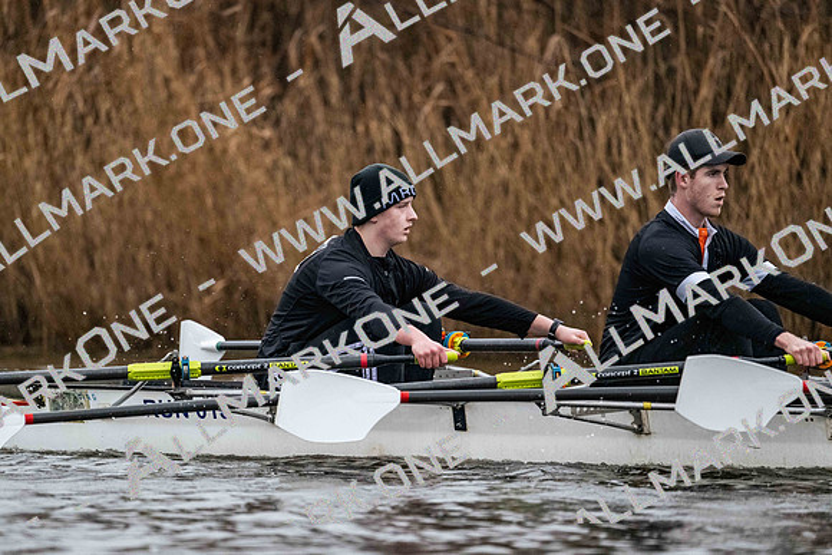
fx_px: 9246
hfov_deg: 5.2
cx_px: 416
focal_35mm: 400
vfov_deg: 3.4
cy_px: 278
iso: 6400
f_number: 4.5
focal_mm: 400
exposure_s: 1/1600
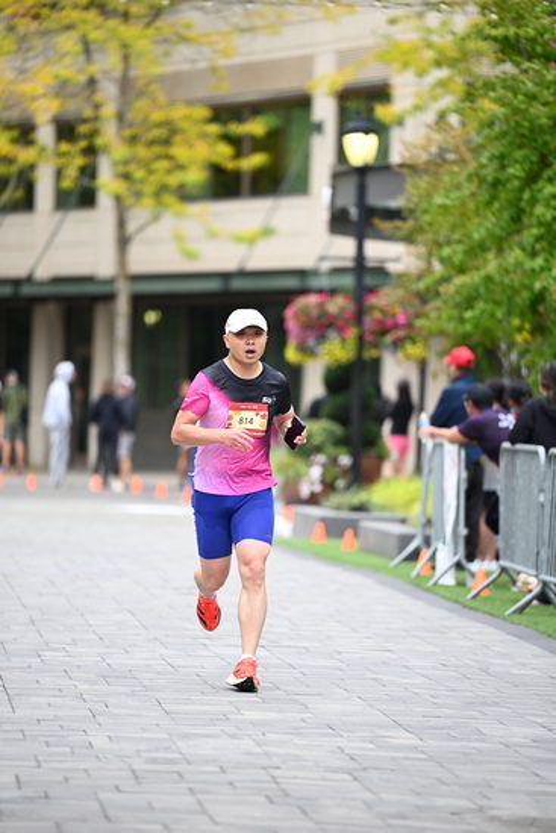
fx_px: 4630
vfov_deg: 10.3
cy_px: 416
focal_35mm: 200
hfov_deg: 6.9
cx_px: 278
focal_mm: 200
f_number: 2.8
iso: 1000
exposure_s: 1/2000
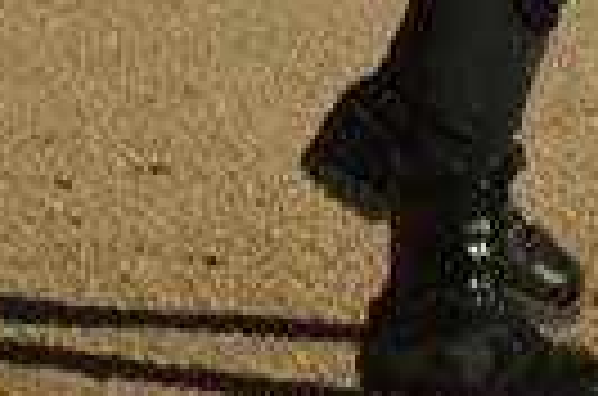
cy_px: -684
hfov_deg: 2.9
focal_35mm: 722
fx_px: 11965
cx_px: -139
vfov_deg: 1.9
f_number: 10
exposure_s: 1/320
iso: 250
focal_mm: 80
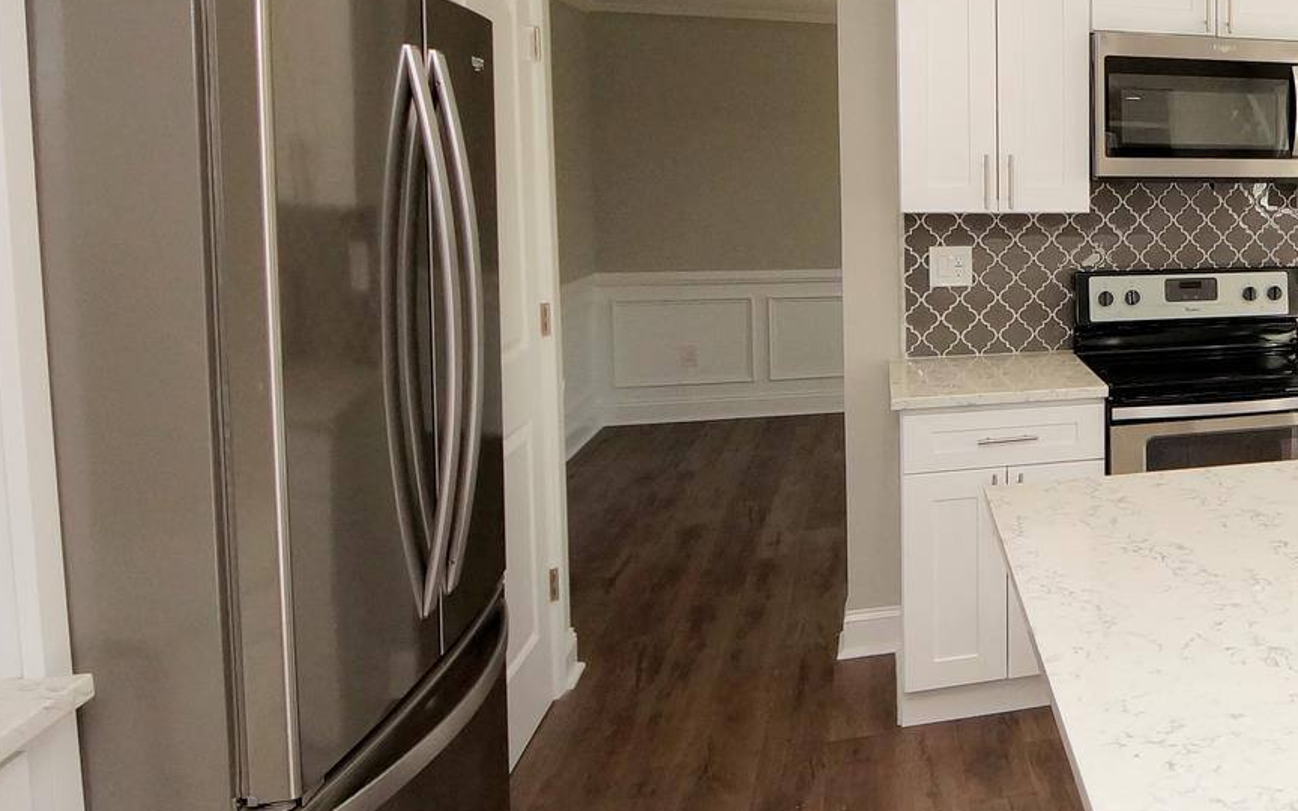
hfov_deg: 51.6
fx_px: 1026
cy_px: 261
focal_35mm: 29
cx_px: 1301
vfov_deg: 42.5
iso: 800
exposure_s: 1/125
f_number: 7.1
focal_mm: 8
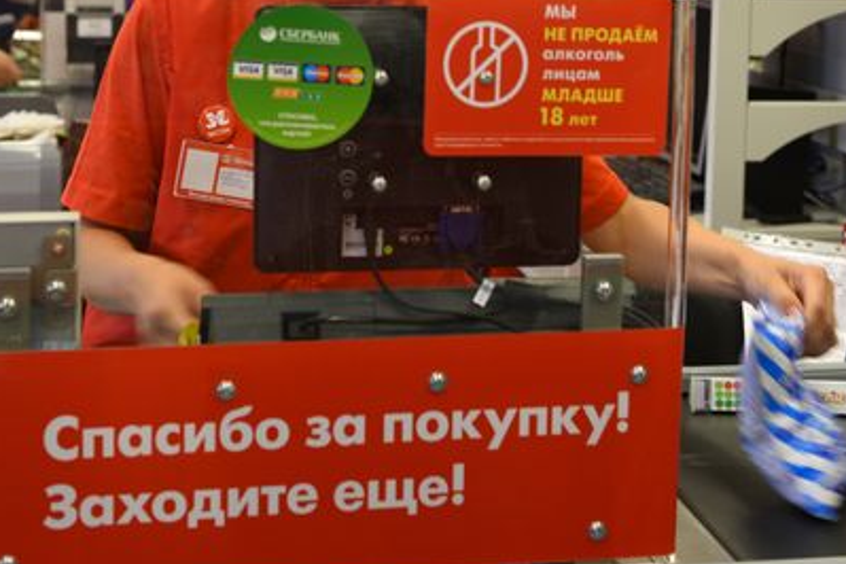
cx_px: 492
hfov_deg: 26.3
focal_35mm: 77
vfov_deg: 17.5
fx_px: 1809
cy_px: 98
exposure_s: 1/50
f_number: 4.5
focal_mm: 44
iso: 200
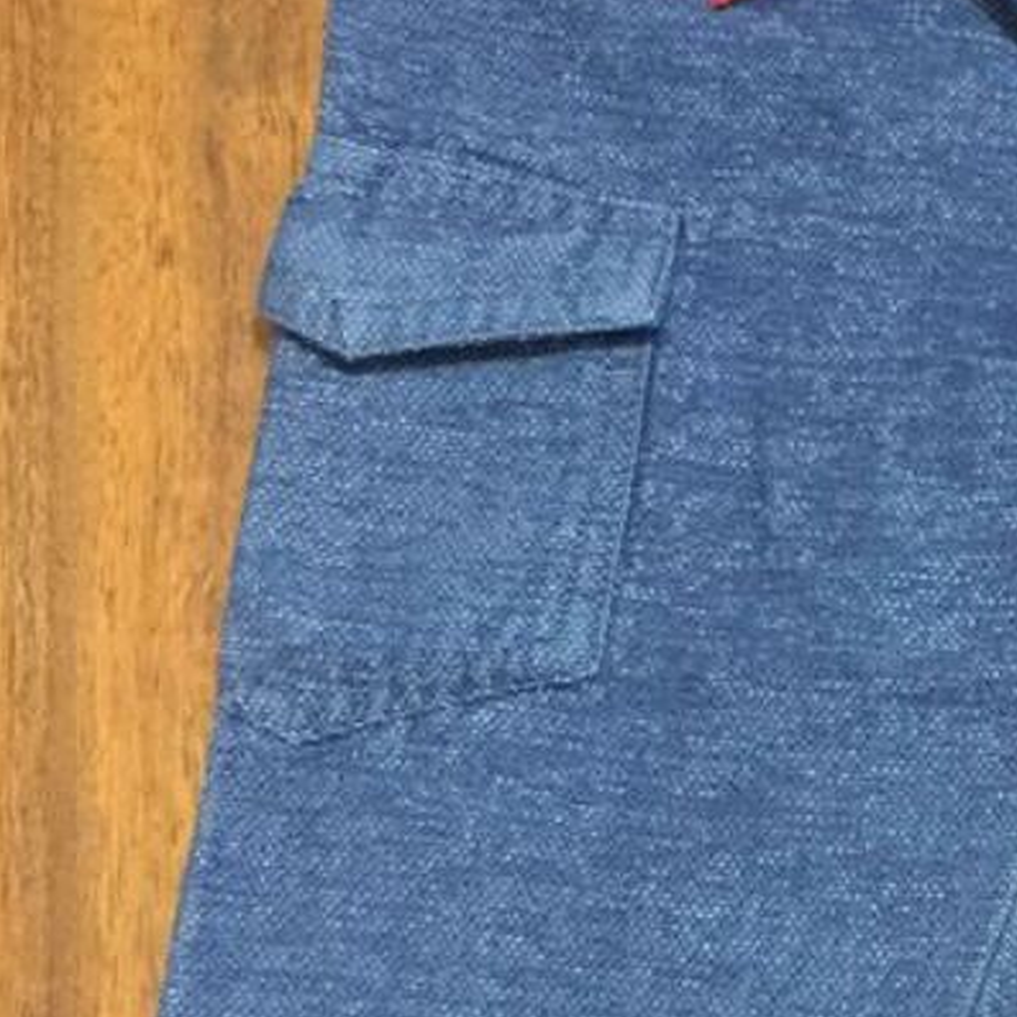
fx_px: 2859
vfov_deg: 20.1
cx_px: 1194
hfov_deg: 19.1
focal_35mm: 86
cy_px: 696
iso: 200
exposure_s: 1/8
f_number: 2.2
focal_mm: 4.15
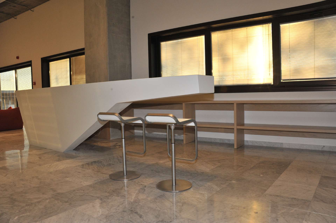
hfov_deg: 65.5
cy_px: 112
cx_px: 168
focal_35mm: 28
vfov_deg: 46.3
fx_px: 261
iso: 1250
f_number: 13
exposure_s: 1/250
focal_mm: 28
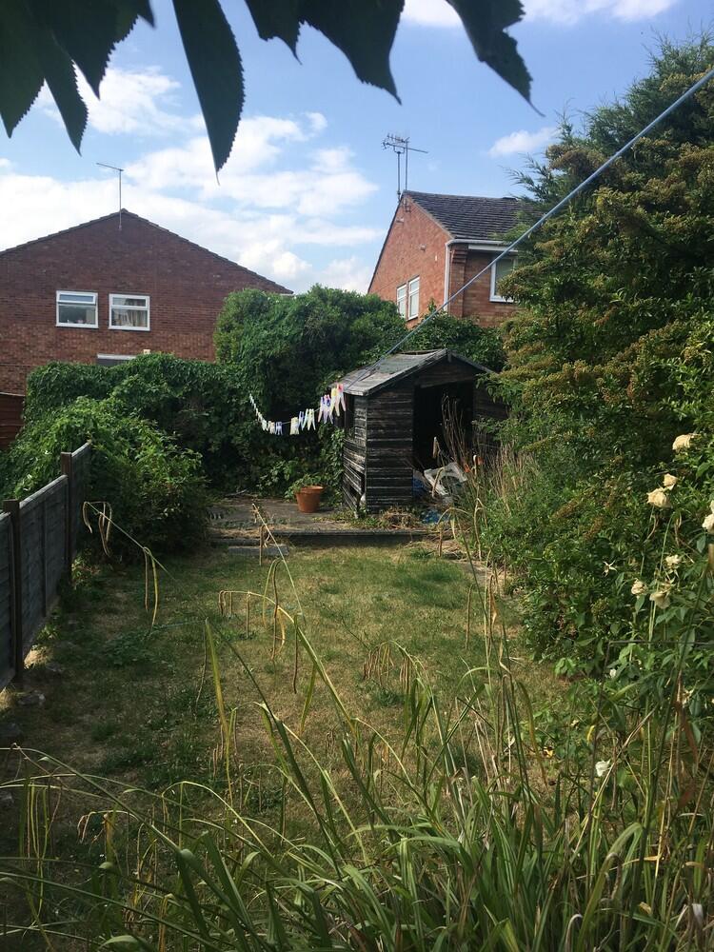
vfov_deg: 61.7
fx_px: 798
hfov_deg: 48.2
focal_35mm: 29
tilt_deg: -7.1
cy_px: 476
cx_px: 357
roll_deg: -1.2
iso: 25
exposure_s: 1/1026
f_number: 2.2
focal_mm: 4.15
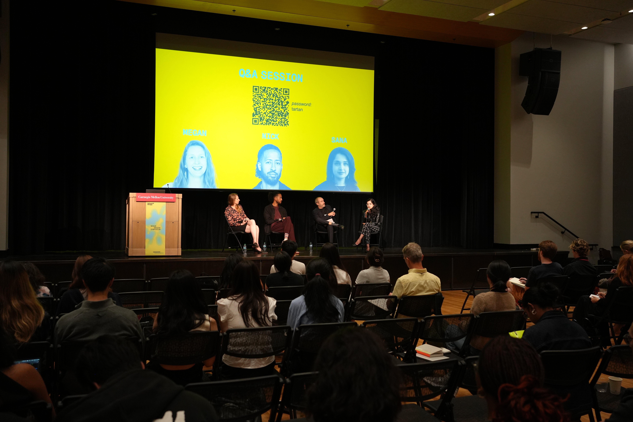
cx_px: 316
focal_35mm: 35
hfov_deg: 54.4
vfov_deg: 37.9
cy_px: 211
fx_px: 615
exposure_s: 1/160
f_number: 4
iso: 2500
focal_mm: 35
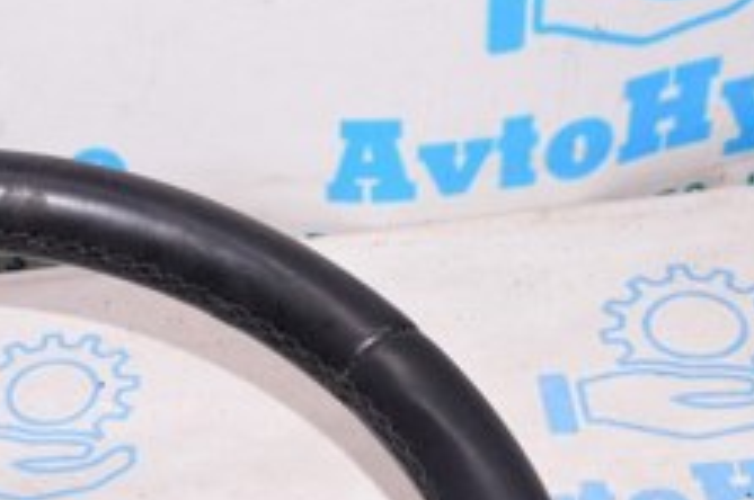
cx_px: -88
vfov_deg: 14.3
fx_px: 1891
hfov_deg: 21.3
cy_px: 694
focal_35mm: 90
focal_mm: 21
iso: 1600
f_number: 8
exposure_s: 1/160
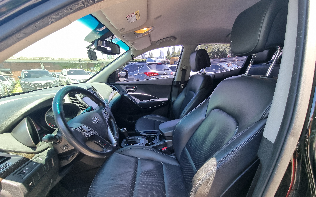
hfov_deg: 105.3
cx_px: 156
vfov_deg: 78.3
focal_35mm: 14
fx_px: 121
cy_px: 111
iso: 64
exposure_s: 1/120
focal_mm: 2.2
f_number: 2.2
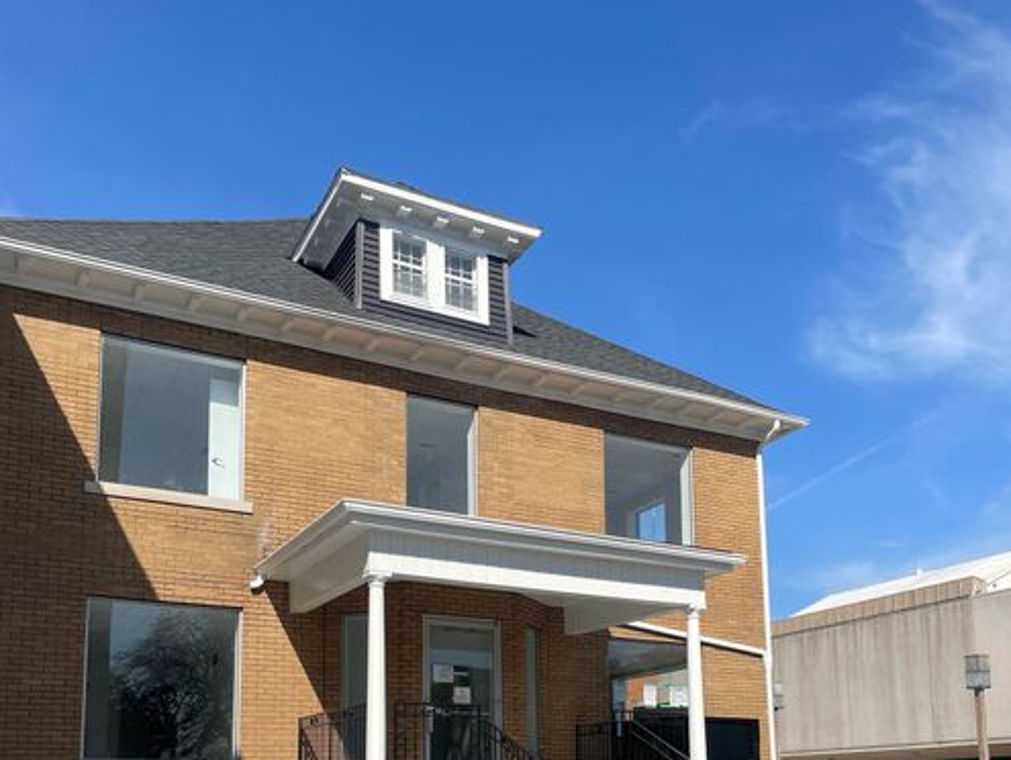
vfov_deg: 38.2
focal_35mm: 35
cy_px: 675
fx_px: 1023
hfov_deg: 52.6
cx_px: 507
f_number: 1.6
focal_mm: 4.2
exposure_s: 1/4000
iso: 32
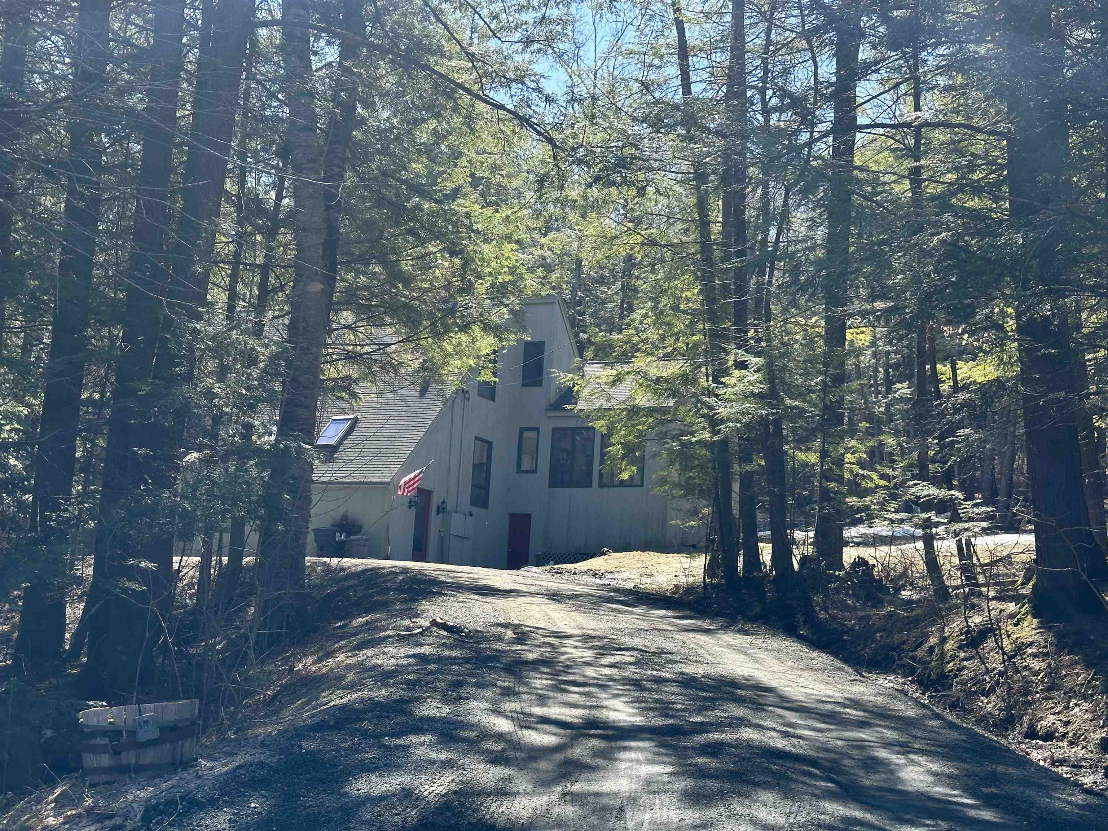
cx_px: 554
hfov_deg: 39.7
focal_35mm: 48
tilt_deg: +8.7
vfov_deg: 30.3
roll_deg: -3.6
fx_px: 1536
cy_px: 416
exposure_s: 1/1095
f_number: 1.78
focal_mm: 6.86
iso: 64
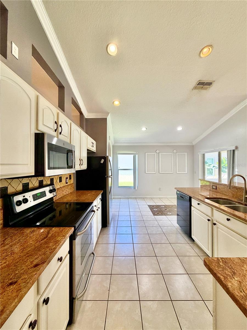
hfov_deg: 85.7
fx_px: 133
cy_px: 165
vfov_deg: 102.1
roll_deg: -0.3
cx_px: 124
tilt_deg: +0.4
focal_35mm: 14
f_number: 2.2
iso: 250
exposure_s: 1/120
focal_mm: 2.22
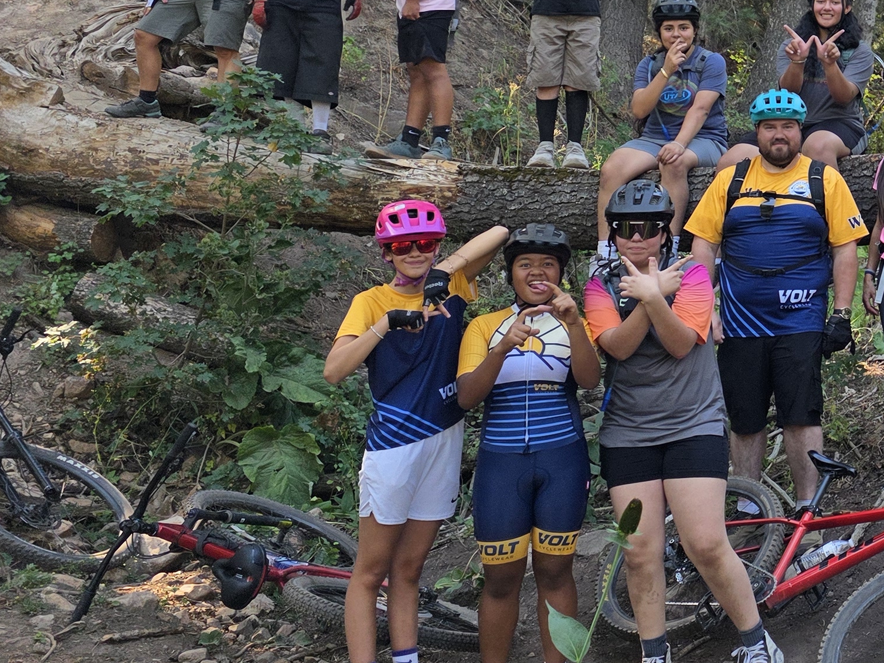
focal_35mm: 61
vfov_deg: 23.3
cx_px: 1058
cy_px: 45
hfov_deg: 27.8
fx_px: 1558
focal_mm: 6.3
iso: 50
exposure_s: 1/180
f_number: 1.7
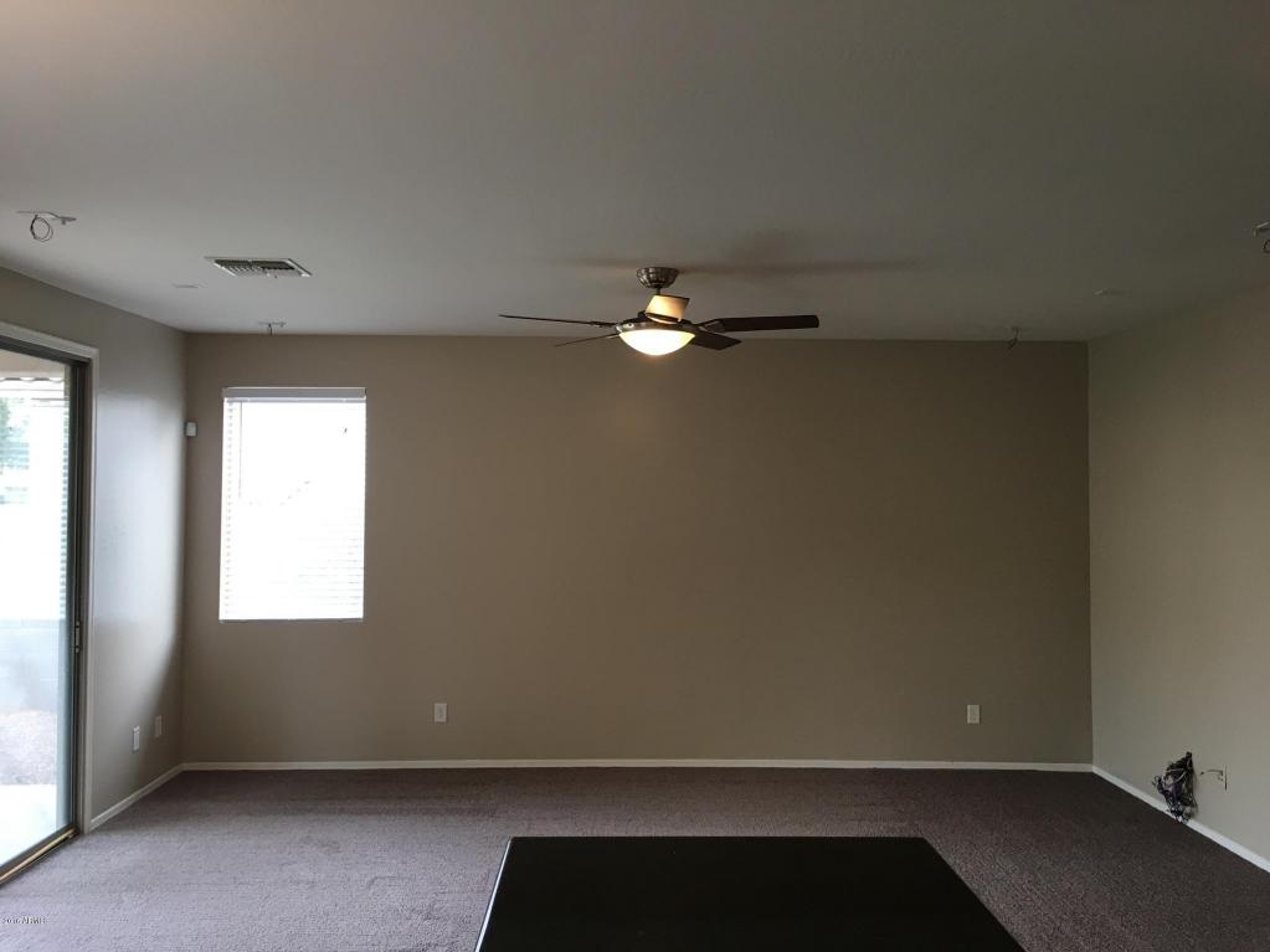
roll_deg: -0.9
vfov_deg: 48.2
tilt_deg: +2.6
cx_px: 635
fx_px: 1064
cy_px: 476
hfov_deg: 61.7
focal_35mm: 29
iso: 32
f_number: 2.2
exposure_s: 1/30
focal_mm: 4.15
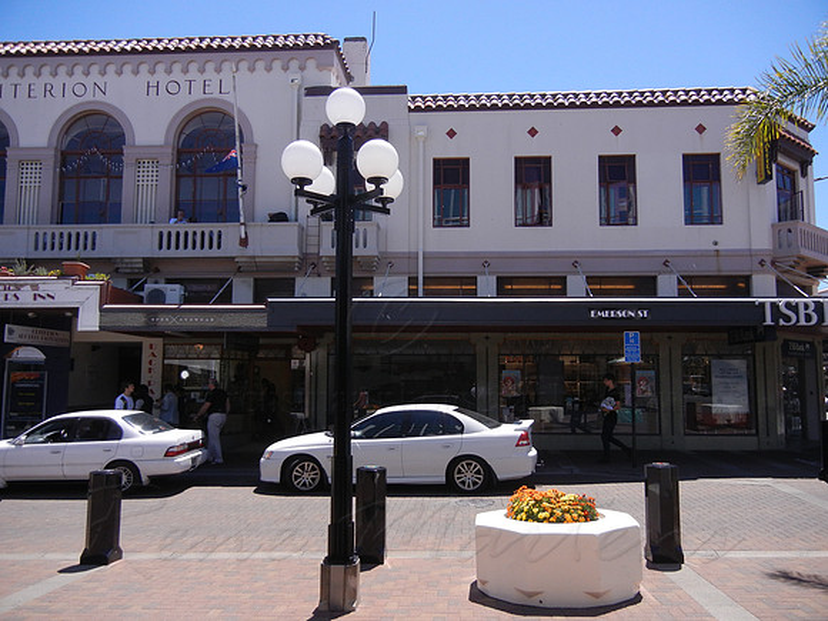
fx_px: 718
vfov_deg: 46.8
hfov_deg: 60.0
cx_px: 414
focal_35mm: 30
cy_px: 310
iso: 200
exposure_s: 1/431
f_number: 7
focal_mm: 5.4
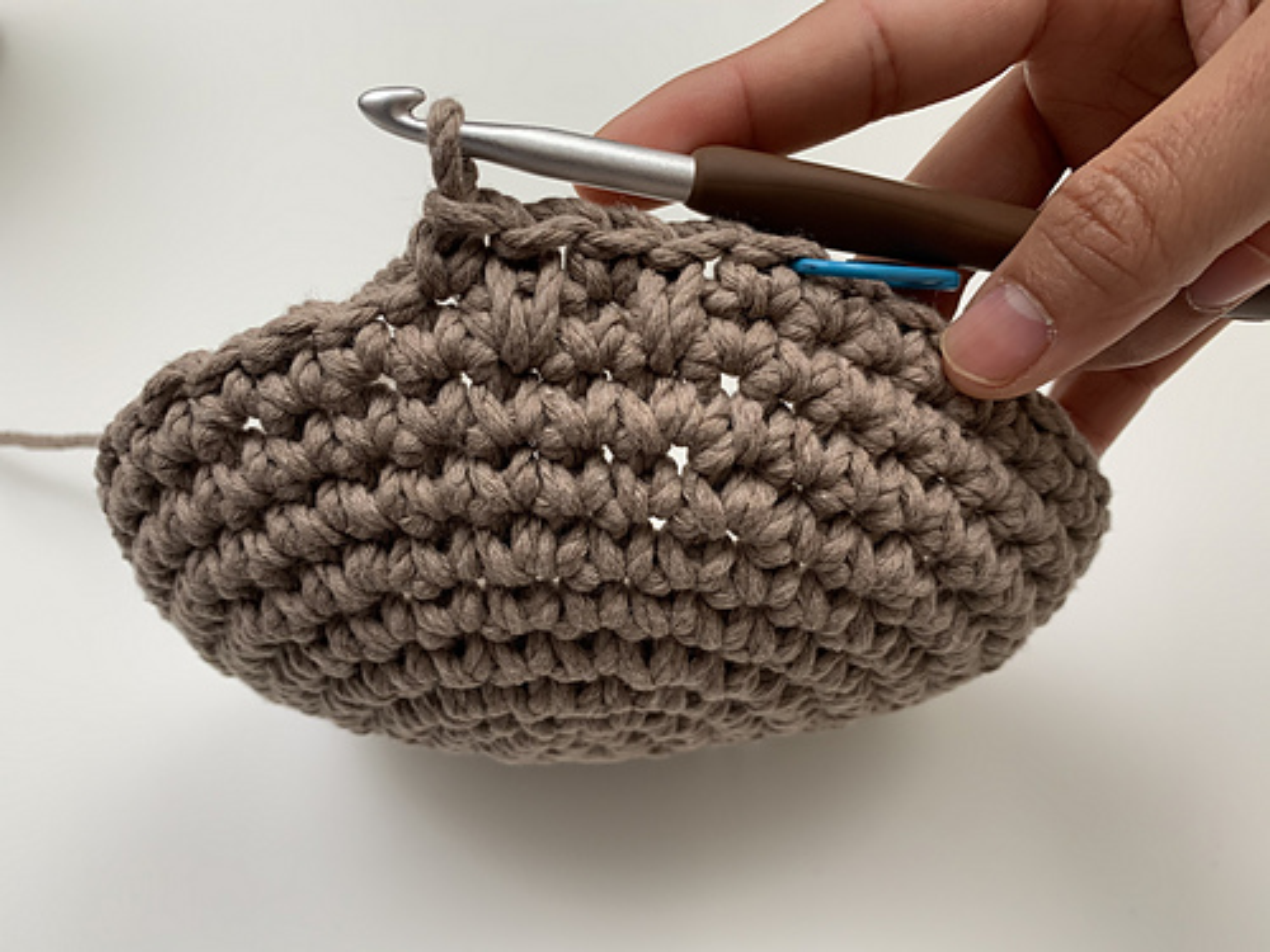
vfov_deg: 53.1
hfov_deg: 67.3
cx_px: 635
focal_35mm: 26
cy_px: 476
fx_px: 954
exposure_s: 1/74
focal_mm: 4.25
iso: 100
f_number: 1.8
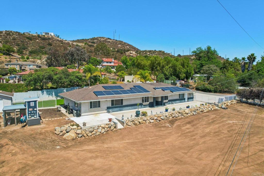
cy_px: 88
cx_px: 132
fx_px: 161
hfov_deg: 78.6
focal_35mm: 22
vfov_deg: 57.2
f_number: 2.8
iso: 100
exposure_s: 1/500
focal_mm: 8.4
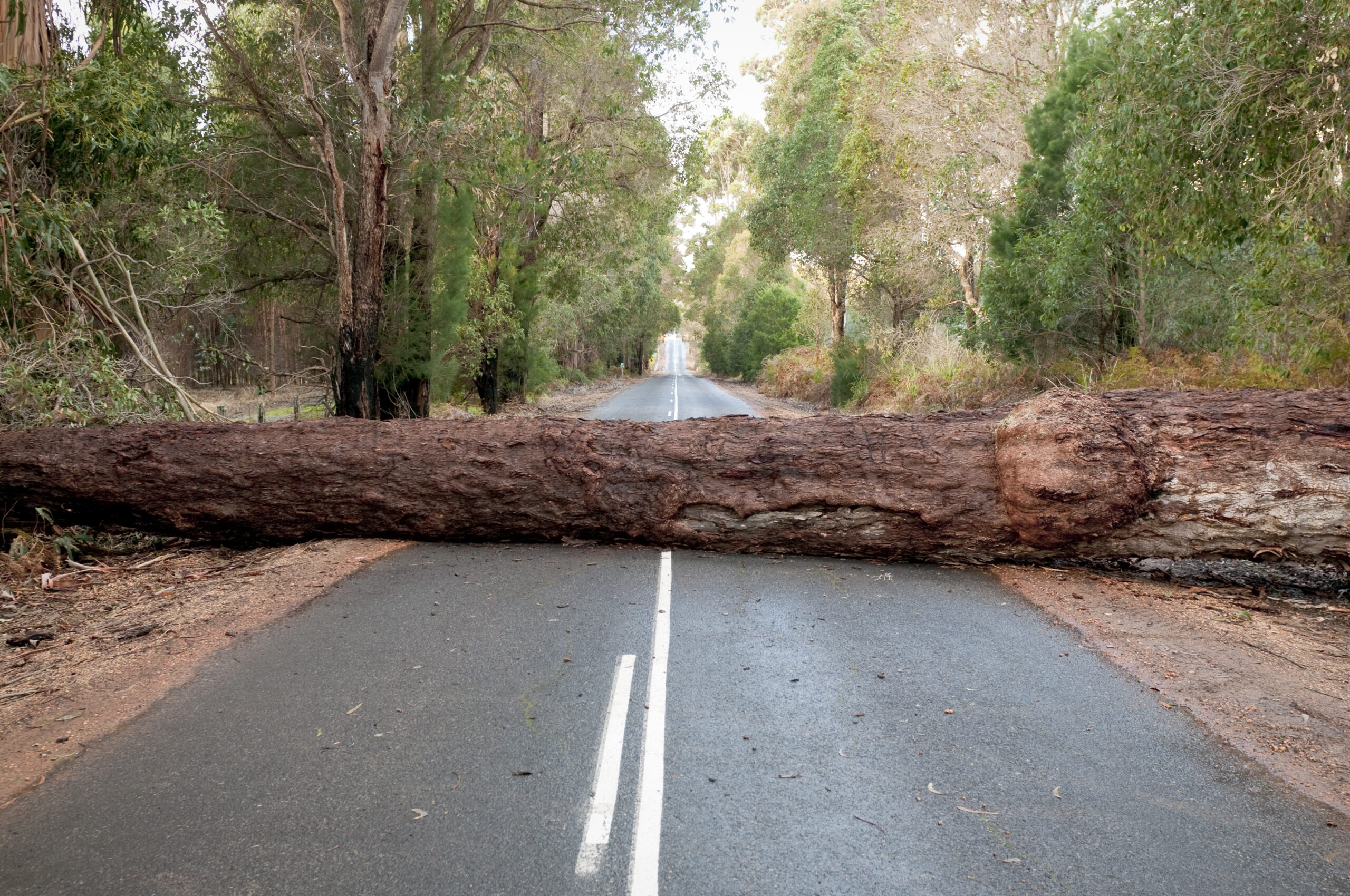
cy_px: 448
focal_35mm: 40
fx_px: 1517
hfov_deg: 48.0
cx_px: 675
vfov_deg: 32.9
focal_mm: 27
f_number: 4.5
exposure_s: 1/80
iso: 200
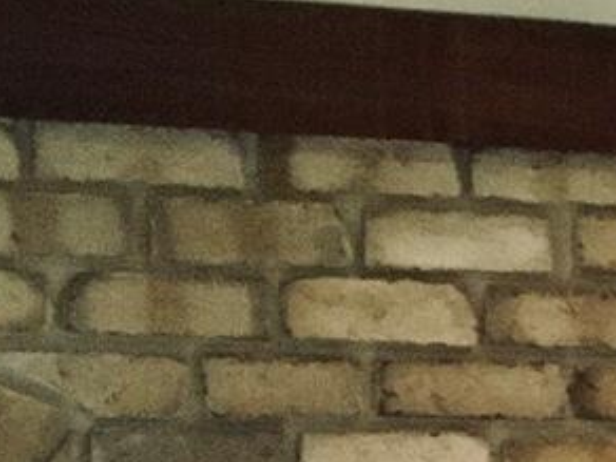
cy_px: 884
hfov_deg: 8.5
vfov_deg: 7.2
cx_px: 1730
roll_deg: -0.1
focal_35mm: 200
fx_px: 3559
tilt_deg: -8.4
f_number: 2.2
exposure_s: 1/15
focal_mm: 4.15
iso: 250
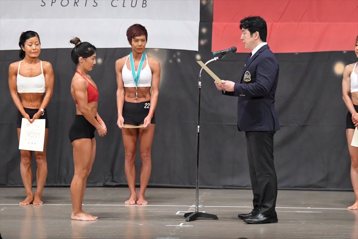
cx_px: 179
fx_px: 2008
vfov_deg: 6.8
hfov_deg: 10.2
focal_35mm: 202
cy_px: 120
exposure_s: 1/400
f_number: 5.6
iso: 6400
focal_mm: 135
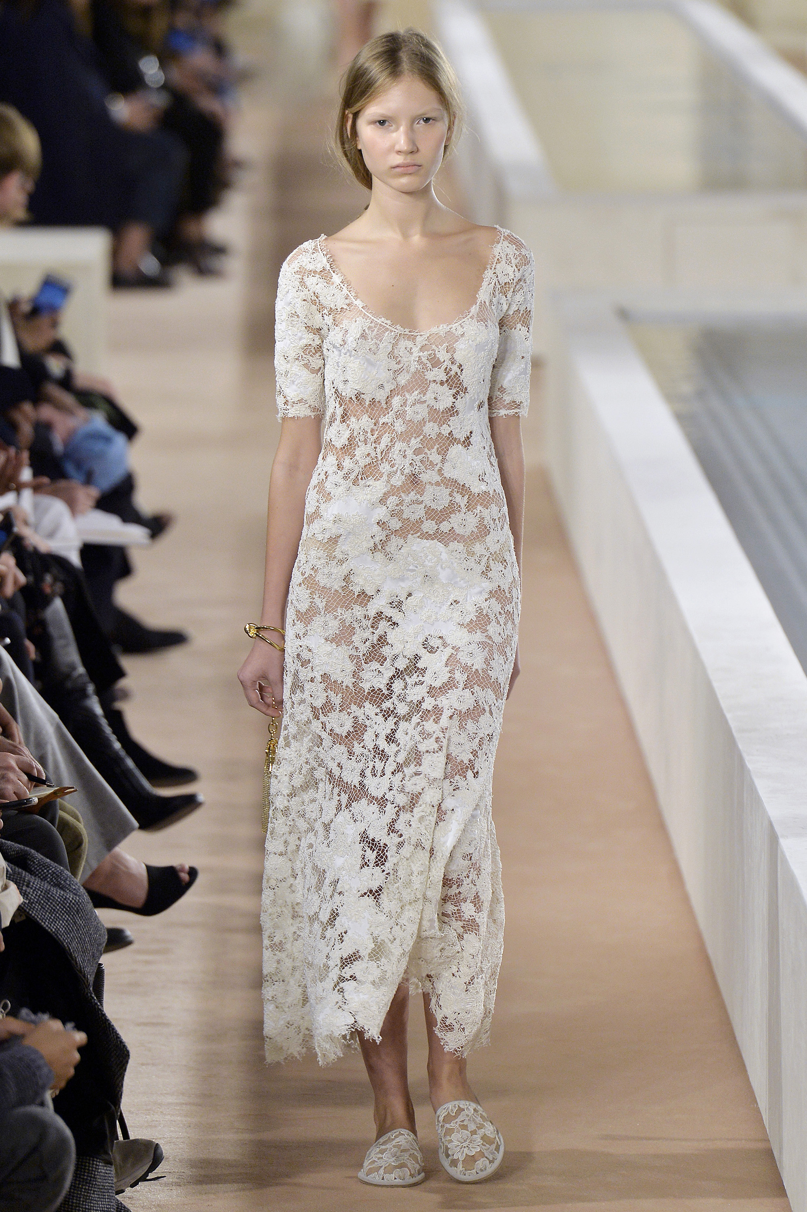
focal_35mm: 280
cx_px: 404
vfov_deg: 7.4
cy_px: 606
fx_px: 9424
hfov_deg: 4.9
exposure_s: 1/640
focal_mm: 280
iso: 1600
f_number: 5.6
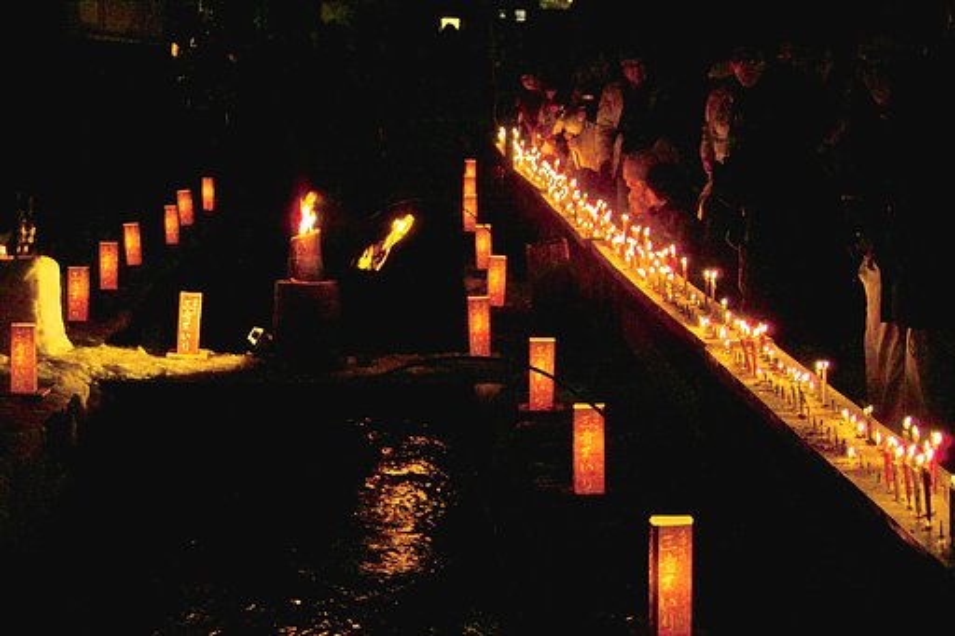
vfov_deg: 16.1
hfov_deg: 23.9
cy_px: 318
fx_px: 2254
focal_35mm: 85
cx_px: 478
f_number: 5.6
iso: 100
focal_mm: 50
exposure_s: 1/15
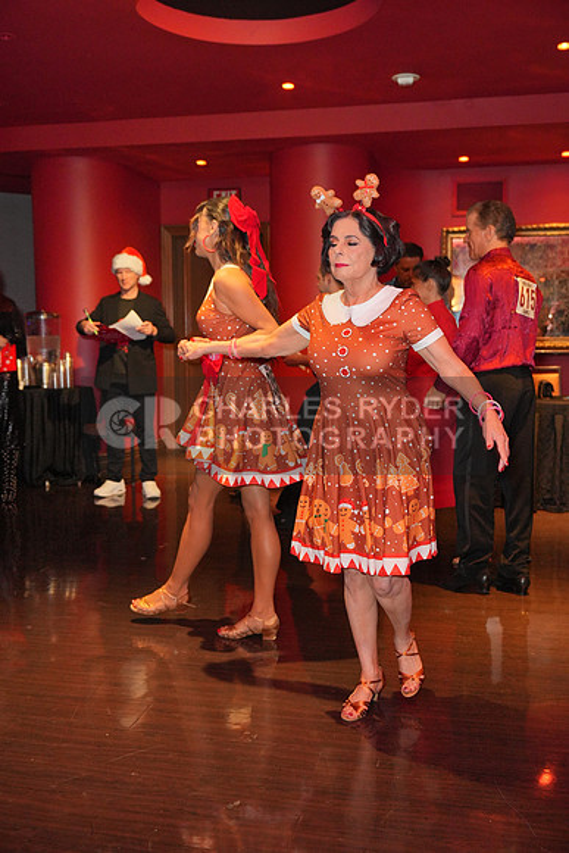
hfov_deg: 37.9
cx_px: 284
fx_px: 829
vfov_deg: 54.4
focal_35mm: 35
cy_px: 426
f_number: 4
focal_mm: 35
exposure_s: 1/200
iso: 4000
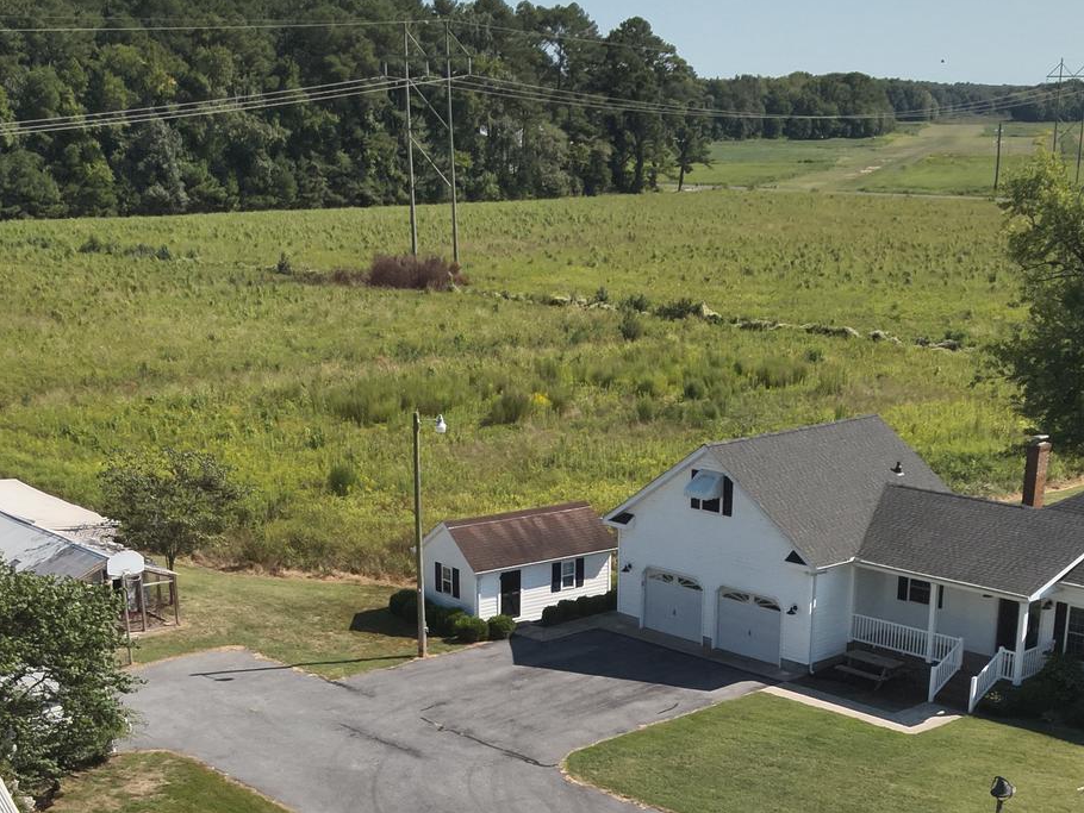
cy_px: 738
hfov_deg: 35.5
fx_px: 1691
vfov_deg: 26.1
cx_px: 588
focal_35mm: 54
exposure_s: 1/1250
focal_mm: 4.4
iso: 100
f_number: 2.8
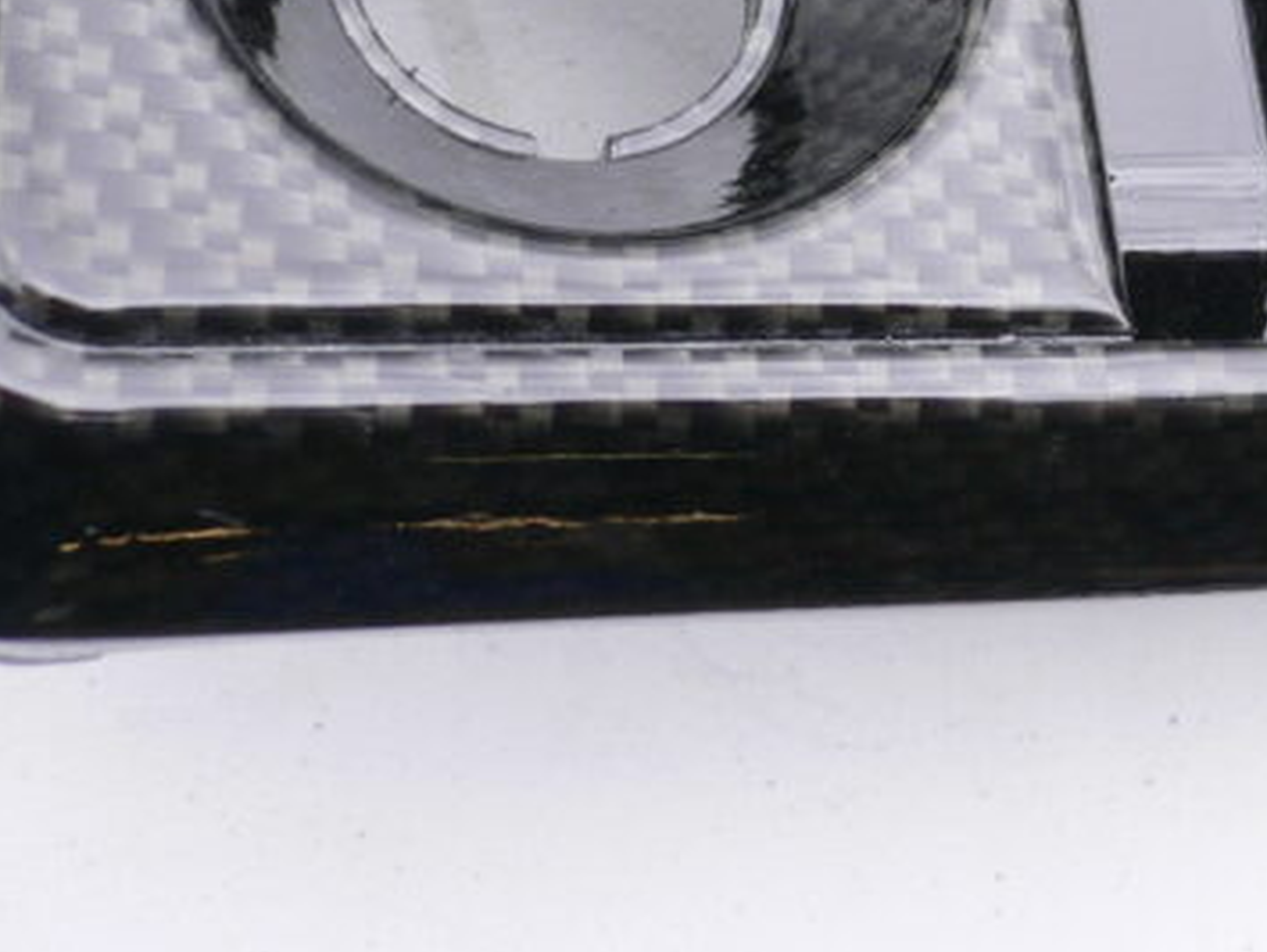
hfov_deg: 23.7
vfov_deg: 18.3
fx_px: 2893
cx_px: 1253
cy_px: 50
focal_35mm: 79
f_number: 2.8
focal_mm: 5.8
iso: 100
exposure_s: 1/100
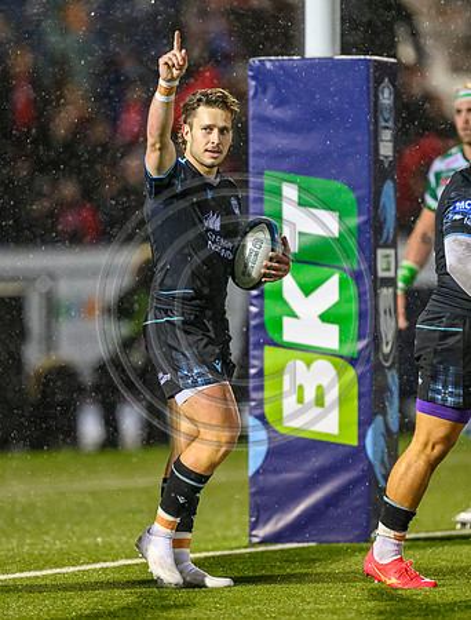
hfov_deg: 2.5
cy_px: 325
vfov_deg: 3.3
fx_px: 10844
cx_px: 201
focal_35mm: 603
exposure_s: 1/1000
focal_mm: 400
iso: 6400
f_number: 3.2
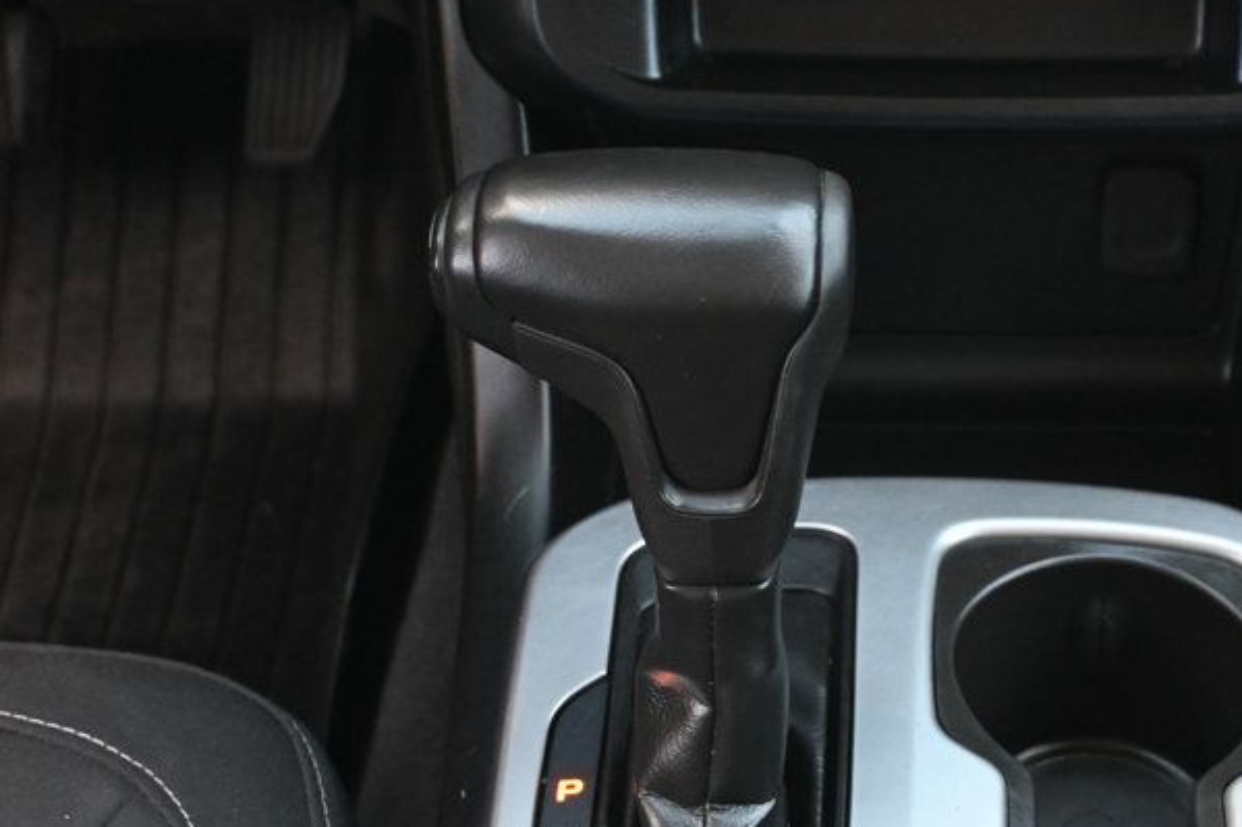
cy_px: 684
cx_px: 929
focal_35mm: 83
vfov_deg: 16.3
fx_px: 2872
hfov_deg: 24.1
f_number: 5
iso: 2000
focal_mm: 32.5
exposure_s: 1/125
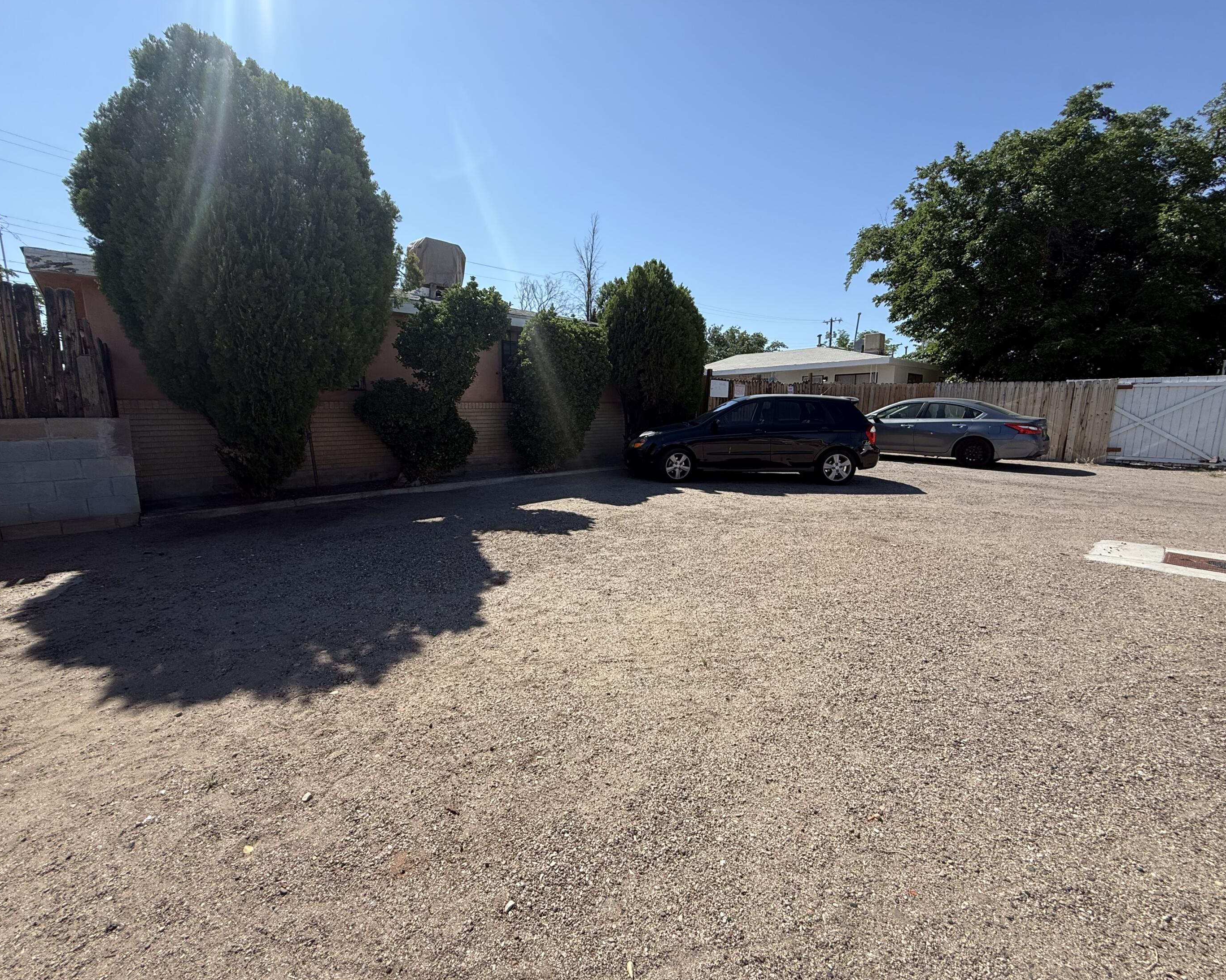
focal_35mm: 15
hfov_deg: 96.8
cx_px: 611
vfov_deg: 84.0
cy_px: 501
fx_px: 544
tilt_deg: -8.8
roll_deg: +0.4
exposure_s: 1/1745
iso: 50
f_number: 2.2
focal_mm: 2.22
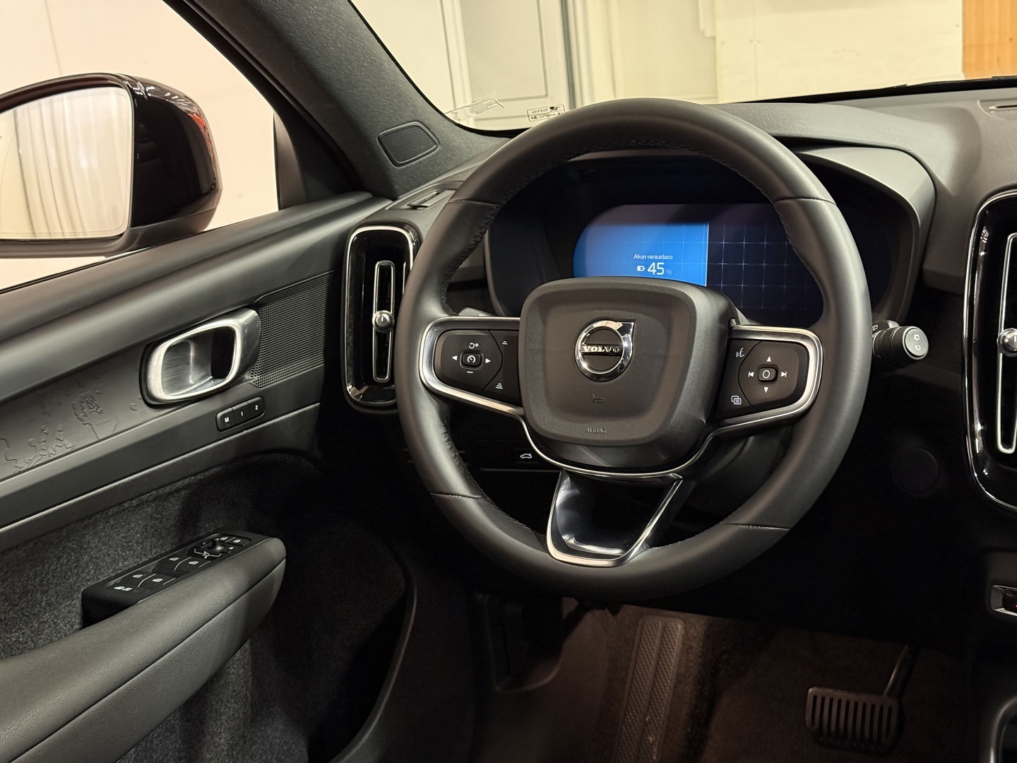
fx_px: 1410
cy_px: 382
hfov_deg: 39.7
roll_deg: +6.9
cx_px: 508
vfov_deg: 30.3
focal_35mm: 48
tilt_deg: -18.3
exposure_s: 1/33
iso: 500
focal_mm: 6.76
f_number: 1.78
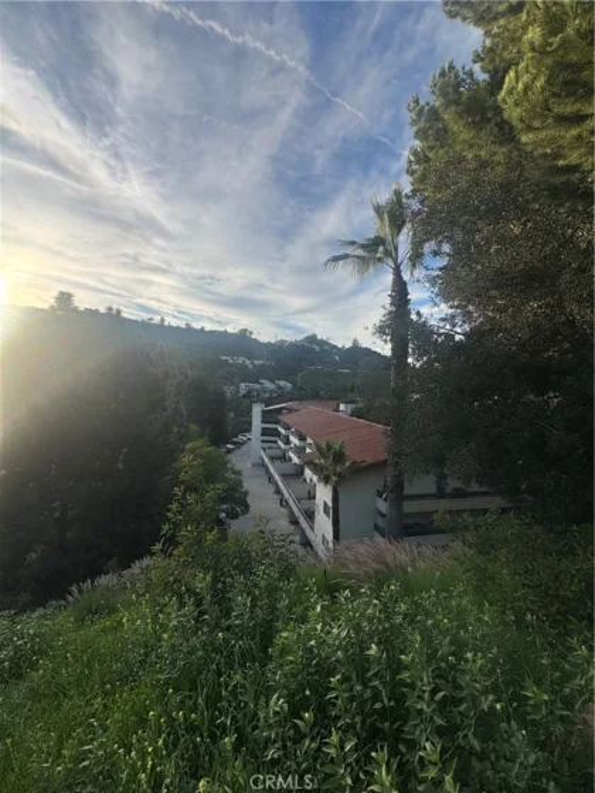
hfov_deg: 85.7
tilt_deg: -2.3
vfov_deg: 102.1
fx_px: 321
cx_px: 298
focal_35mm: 14
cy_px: 396
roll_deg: -3.1
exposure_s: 1/1256
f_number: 2.2
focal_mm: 2.22
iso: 50
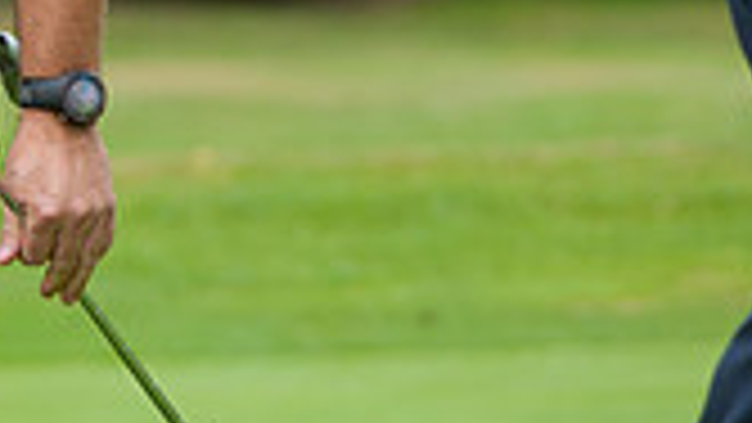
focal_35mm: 710
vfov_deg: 1.7
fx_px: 14160
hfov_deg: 3.0
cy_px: -414
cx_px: -23
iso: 400
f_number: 5
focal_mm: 195
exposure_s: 1/1000
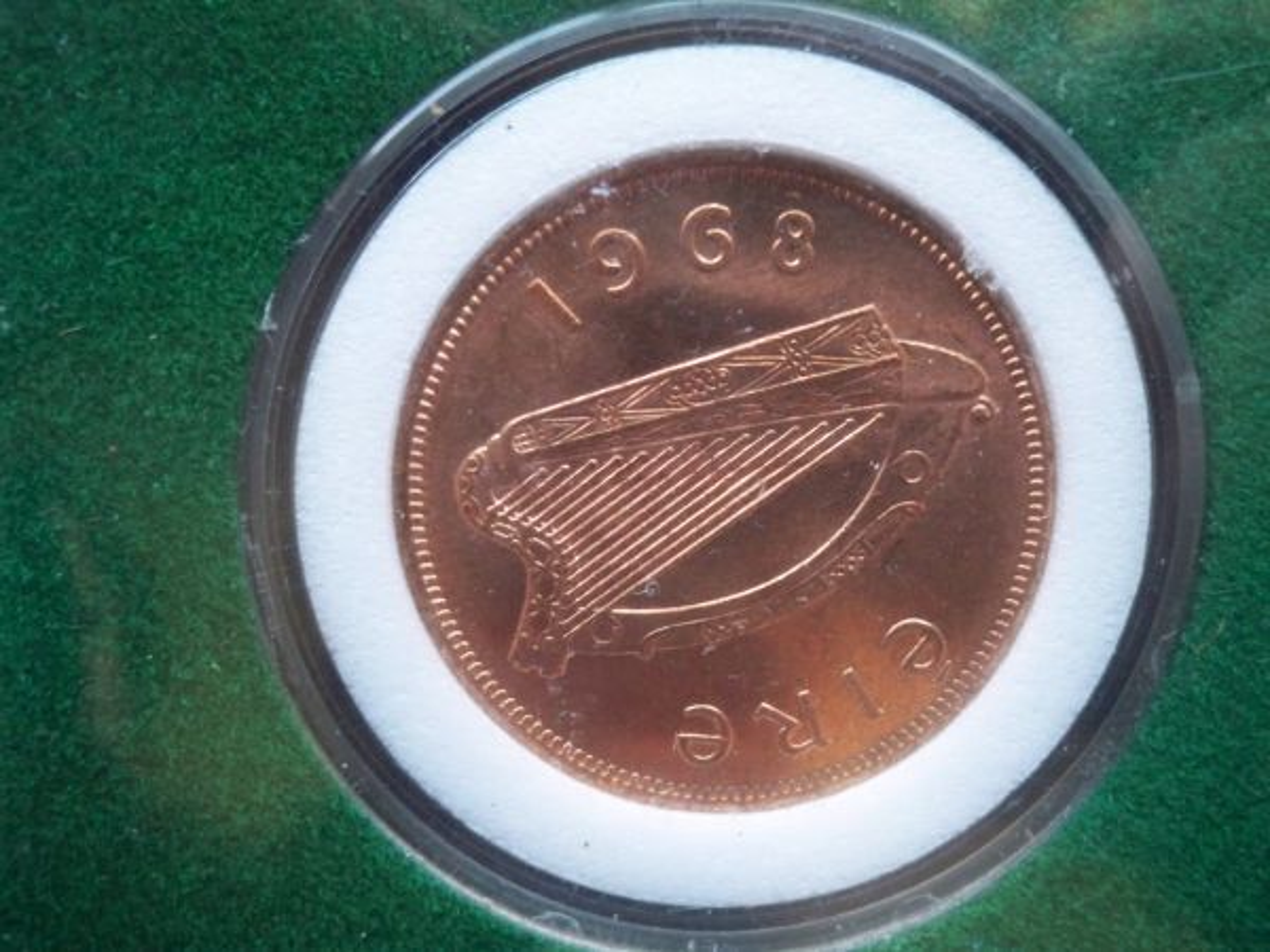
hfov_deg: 52.6
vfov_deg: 40.7
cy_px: 476
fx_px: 1284
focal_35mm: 35
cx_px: 635
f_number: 3.1
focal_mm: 6.3
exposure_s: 1/60
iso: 400
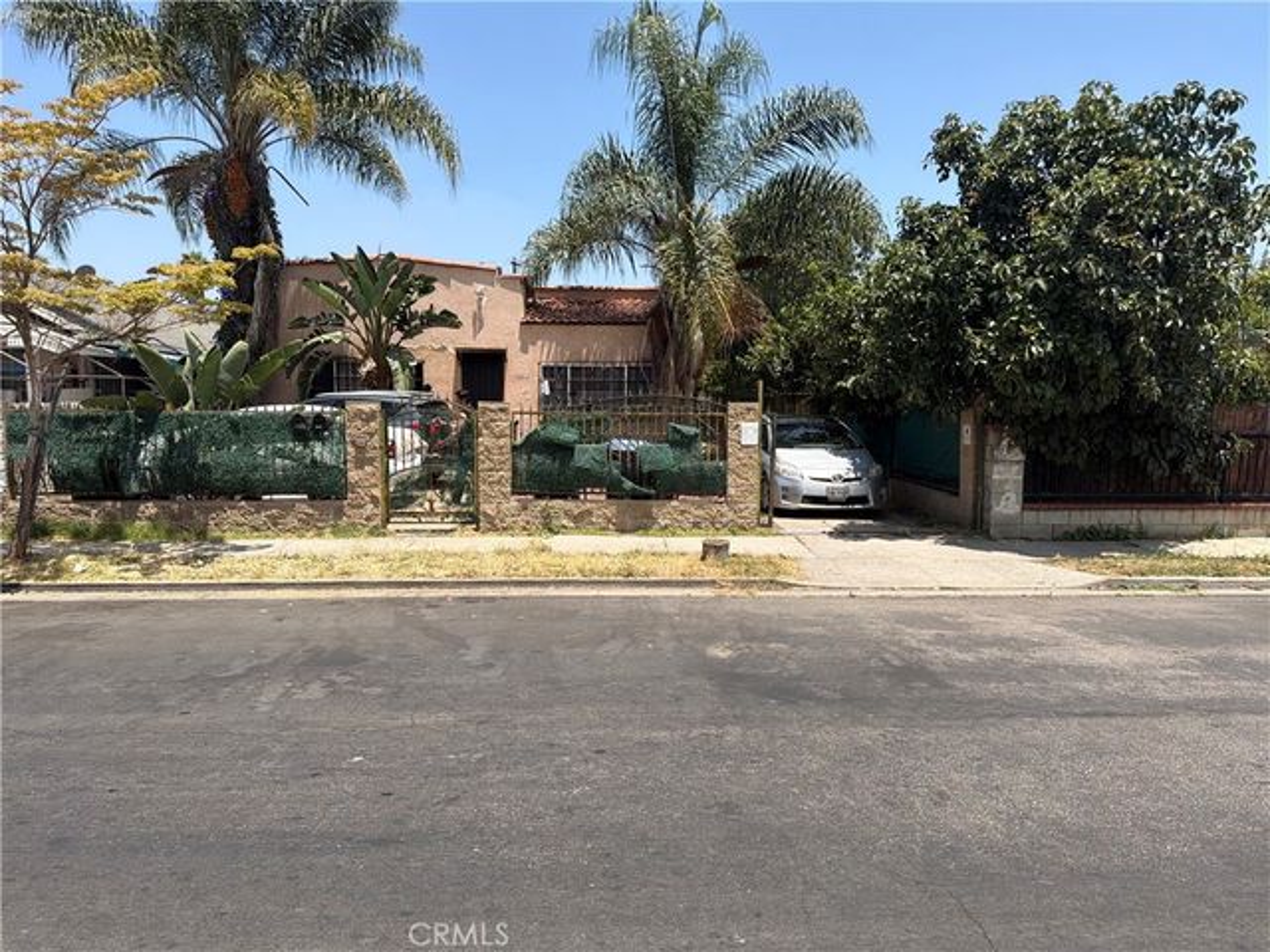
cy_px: 476
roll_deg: -0.2
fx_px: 881
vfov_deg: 56.8
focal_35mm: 24
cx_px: 635
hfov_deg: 71.6
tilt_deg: -5.2
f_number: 1.78
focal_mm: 6.76
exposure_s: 1/3584
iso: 80
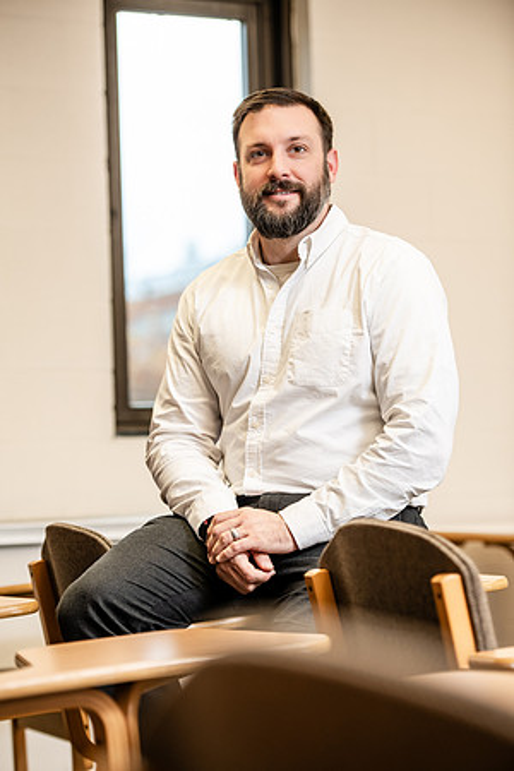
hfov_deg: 13.7
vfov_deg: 20.4
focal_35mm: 100
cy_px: 386
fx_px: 2141
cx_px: 257
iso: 800
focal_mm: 100
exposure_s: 1/200
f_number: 3.2
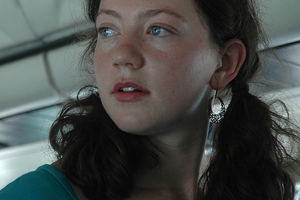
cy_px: 55
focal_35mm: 169
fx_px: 1407
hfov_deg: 12.2
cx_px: 94
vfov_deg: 8.1
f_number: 4.5
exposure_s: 1/100
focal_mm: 70
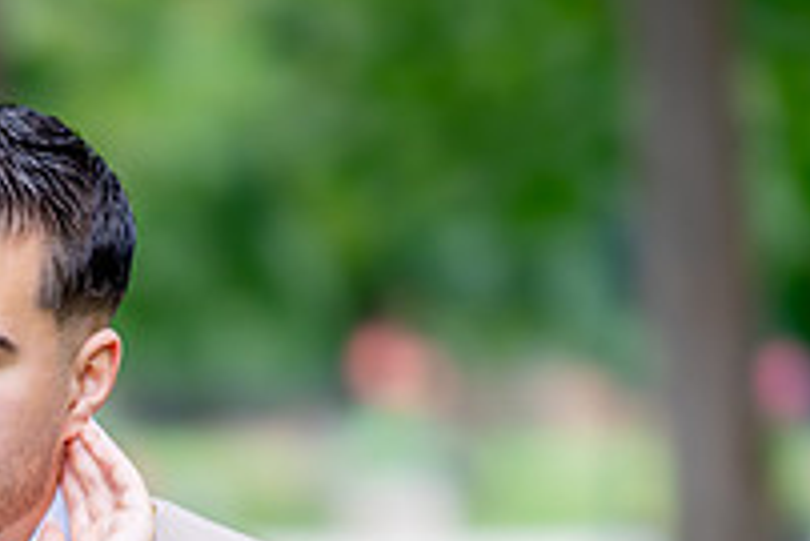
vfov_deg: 5.6
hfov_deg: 8.4
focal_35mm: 244
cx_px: -100
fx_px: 5494
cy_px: 731
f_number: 1.4
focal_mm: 85
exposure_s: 1/1000
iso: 100
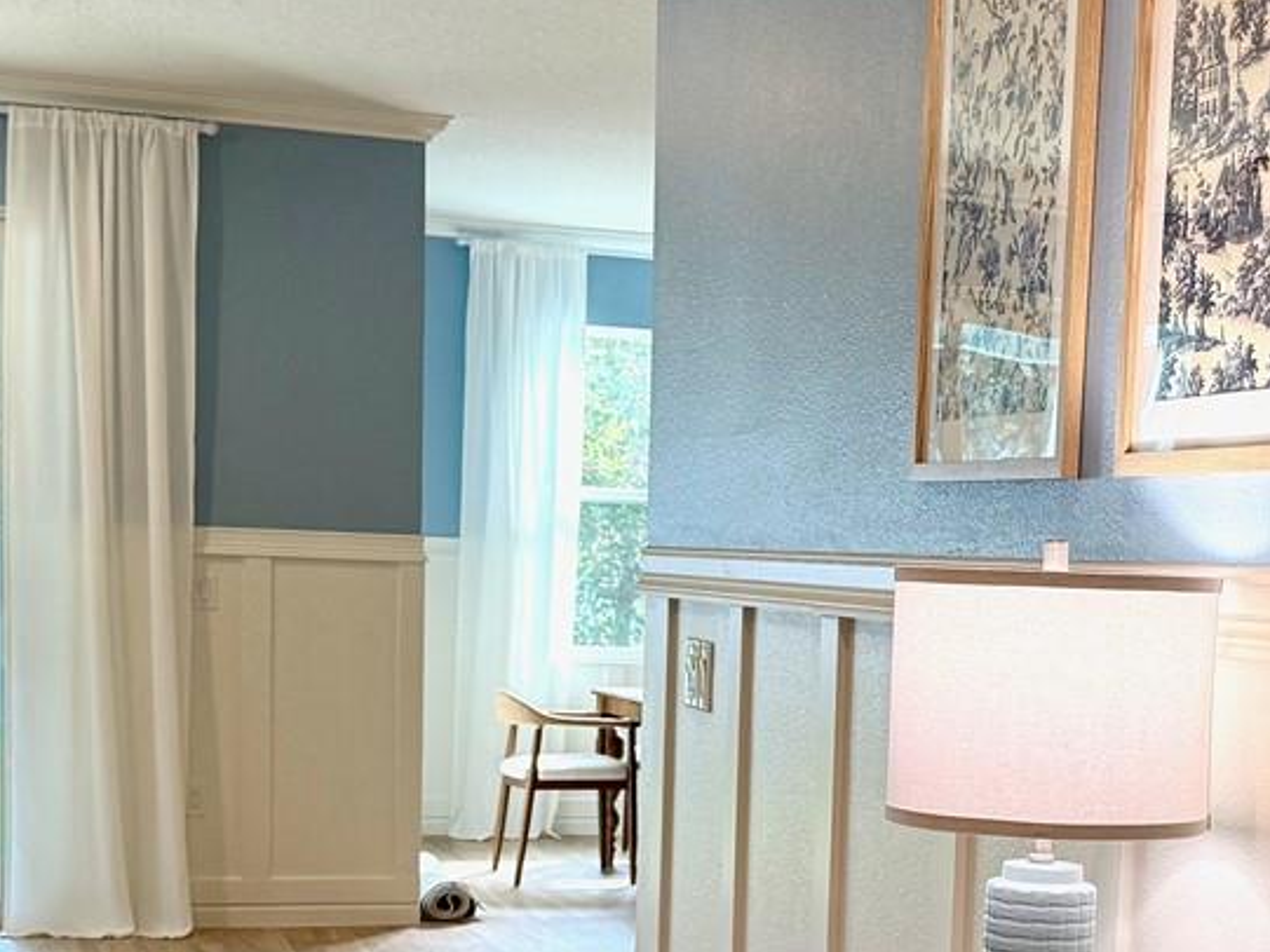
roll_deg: -2.4
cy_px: 823
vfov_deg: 20.4
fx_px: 2605
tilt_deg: -5.7
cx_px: 899
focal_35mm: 71
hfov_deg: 27.1
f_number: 1.78
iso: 100
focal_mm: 6.76
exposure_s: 1/136
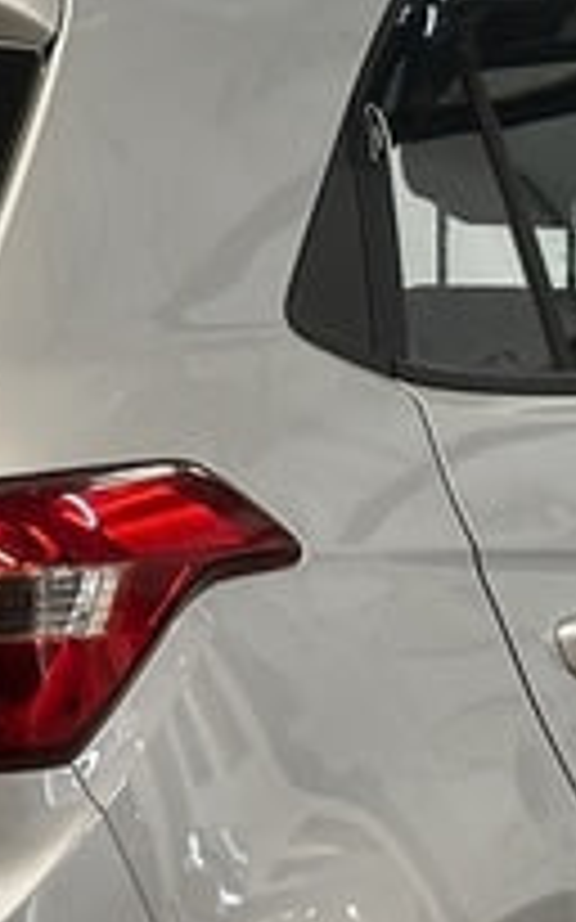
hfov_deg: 5.9
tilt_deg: -8.9
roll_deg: -0.2
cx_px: -99
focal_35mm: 223
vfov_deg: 9.4
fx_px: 5605
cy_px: 866
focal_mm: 6.86
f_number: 1.78
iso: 64
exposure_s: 1/50
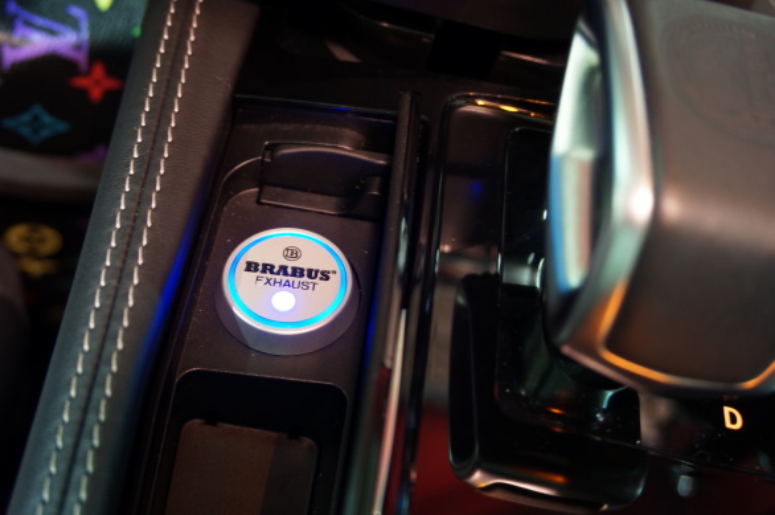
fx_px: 838
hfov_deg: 49.6
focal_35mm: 39
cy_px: 258
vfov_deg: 34.1
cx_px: 388
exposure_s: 1
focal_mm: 26
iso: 400
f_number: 4.5
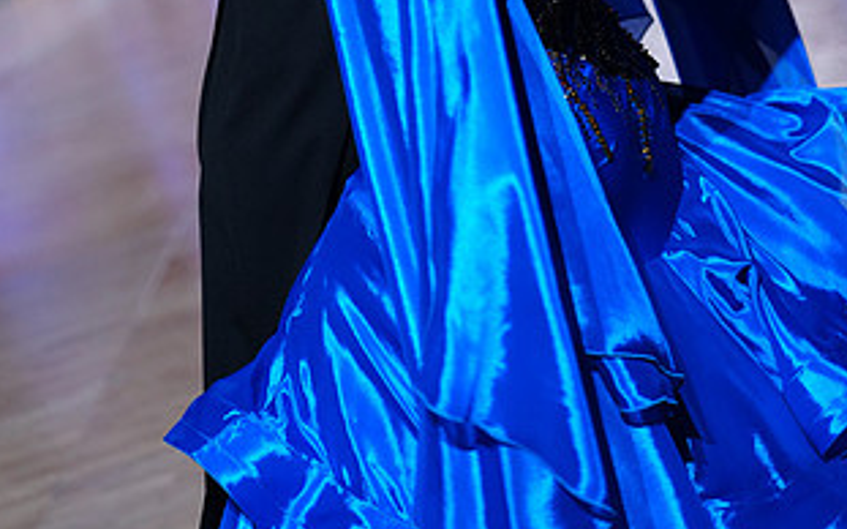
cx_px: 516
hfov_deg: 15.7
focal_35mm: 133
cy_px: -248
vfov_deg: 9.6
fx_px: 3068
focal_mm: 70
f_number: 2.8
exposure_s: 1/400
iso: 2000
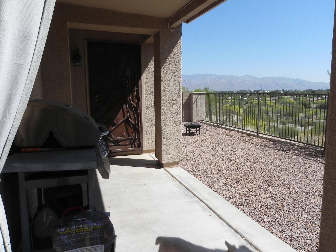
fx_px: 252
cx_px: 168
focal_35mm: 26
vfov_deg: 53.1
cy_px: 126
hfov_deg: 67.3
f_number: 8
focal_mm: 4.6
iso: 160
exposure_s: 1/420
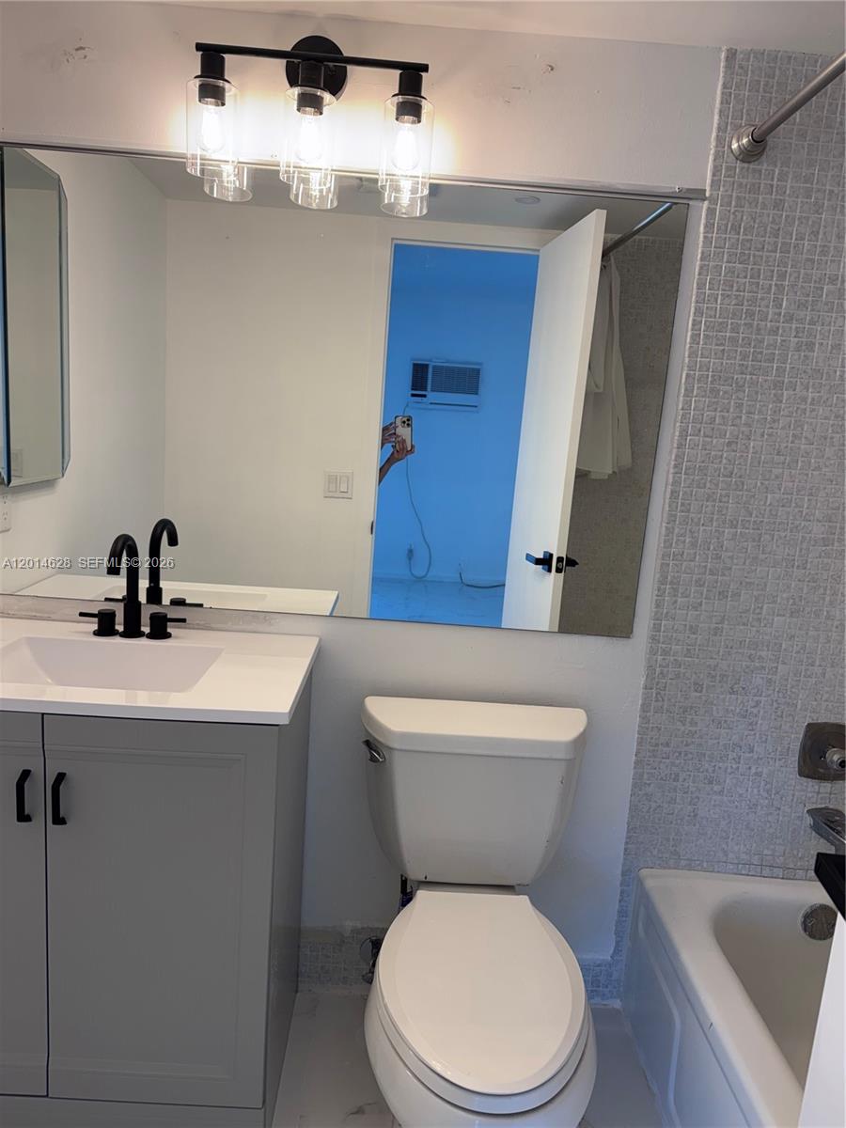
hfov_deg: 56.8
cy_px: 564
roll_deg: -3.8
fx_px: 782
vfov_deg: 71.6
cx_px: 423
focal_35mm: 24
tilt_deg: -10.1
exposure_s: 1/145
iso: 64
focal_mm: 6.76
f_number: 1.78
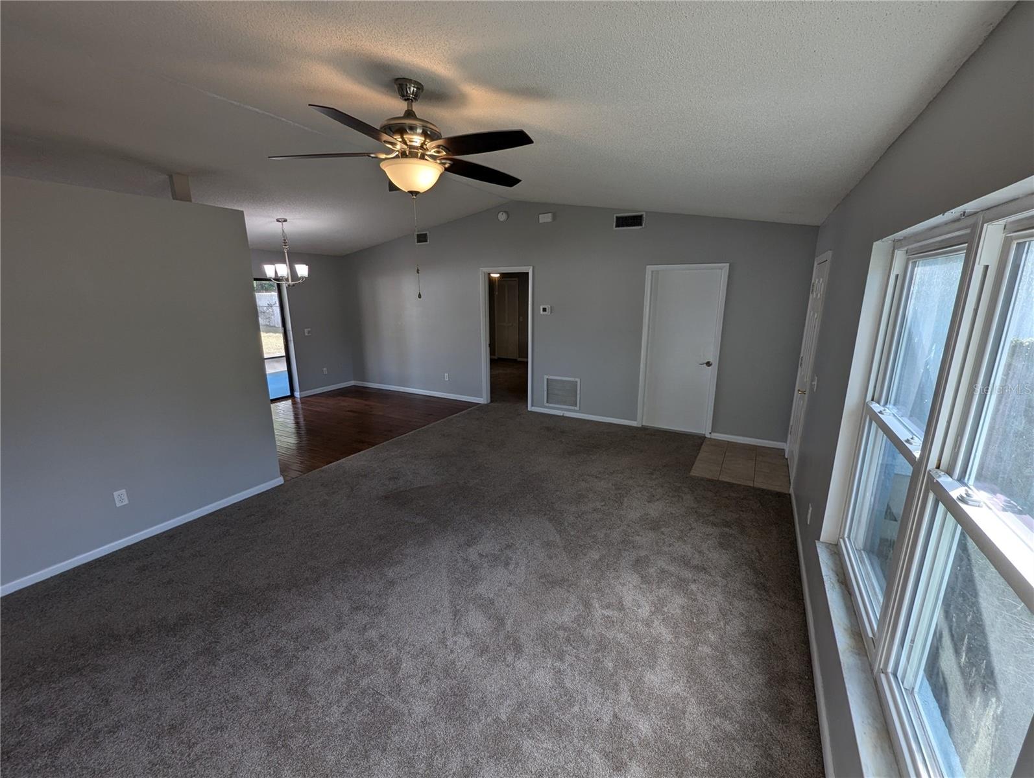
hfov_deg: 106.1
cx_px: 517
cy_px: 389
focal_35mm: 13
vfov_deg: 90.1
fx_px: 389
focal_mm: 1.95
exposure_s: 1/128
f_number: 2.2
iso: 45
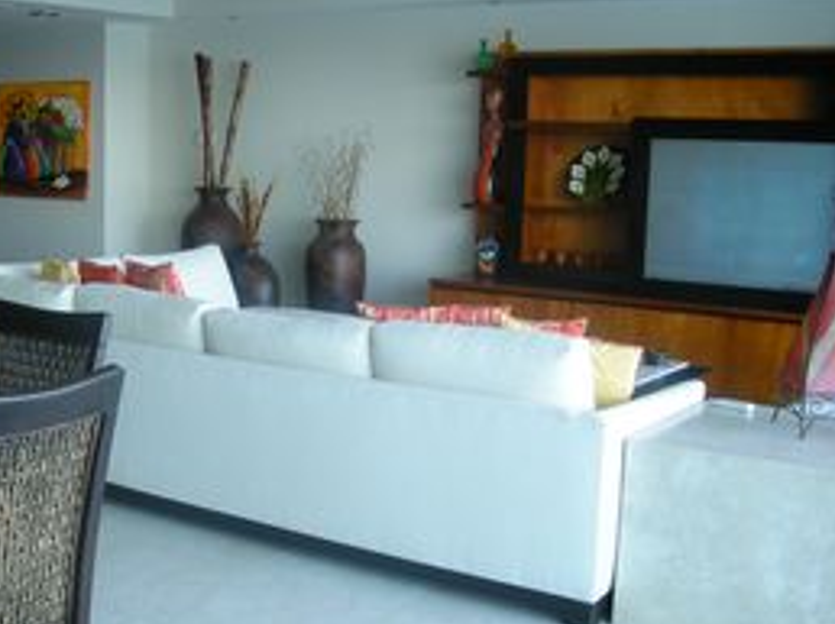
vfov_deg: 29.1
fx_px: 1205
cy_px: 333
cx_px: 246
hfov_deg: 37.6
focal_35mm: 50
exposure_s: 1/62.6
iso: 146
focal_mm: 7.5
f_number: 2.7
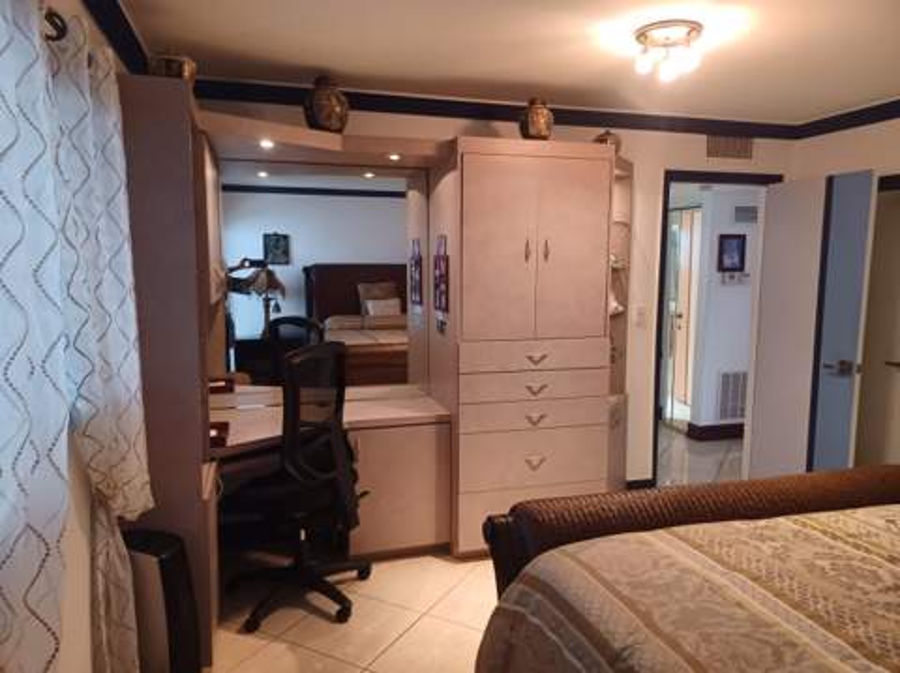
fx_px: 649
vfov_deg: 54.8
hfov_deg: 69.4
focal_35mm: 25
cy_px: 336
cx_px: 450
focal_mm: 4.6
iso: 500
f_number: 1.8
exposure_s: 1/24
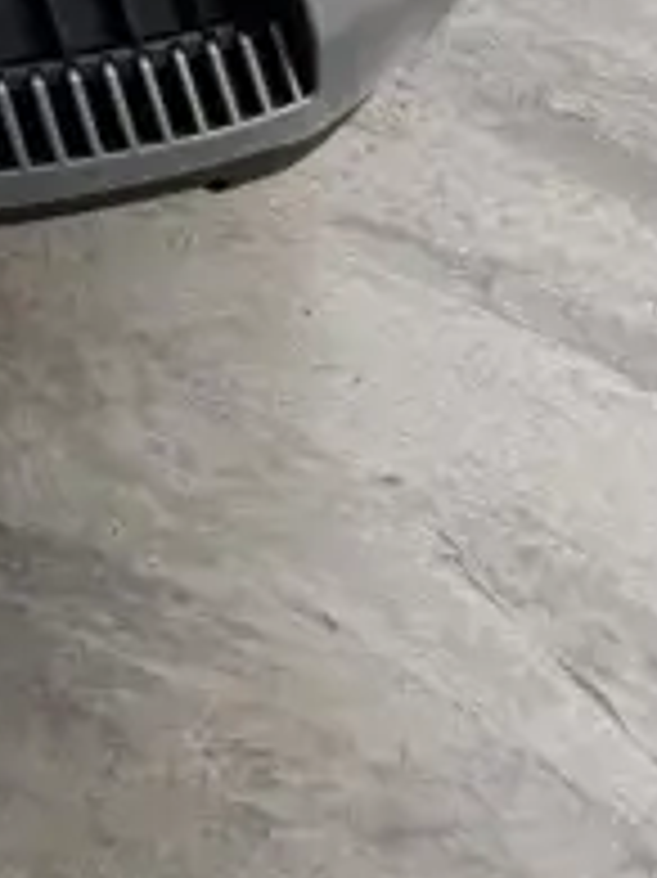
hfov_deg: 10.0
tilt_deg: -6.8
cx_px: -1008
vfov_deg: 11.9
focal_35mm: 126
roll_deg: +0.7
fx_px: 3192
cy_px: -1373
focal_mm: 6.76
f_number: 1.78
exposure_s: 1/593
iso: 100
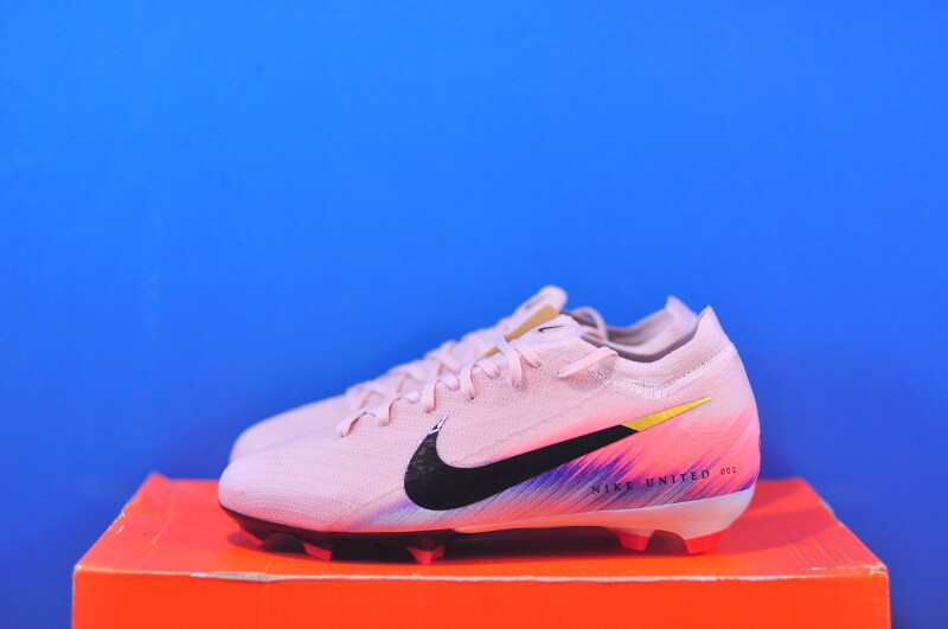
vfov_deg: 18.1
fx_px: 1972
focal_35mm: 75
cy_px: 314
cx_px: 474
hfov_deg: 27.0
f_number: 2.2
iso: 250
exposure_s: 1/320
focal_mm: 50
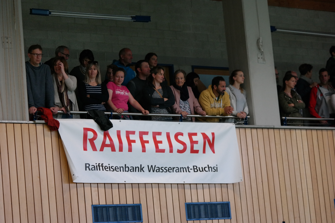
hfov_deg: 16.3
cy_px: 112
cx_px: 168
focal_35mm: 126
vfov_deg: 10.9
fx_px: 1172
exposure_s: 1/125
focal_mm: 82
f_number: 4.5
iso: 1600
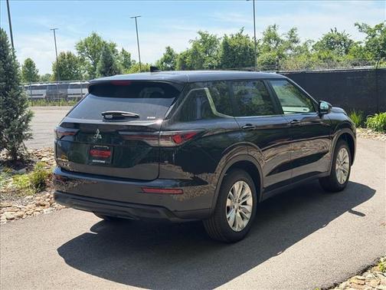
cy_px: 145
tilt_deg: -4.3
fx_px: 535
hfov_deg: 39.7
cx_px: 193
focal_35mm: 48
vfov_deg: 30.3
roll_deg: +3.6
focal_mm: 6.76
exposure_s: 1/2577
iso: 100
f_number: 1.78
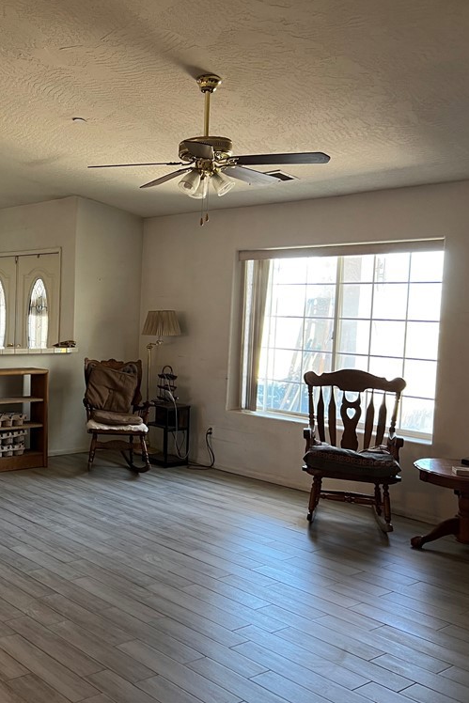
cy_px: 343
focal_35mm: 37
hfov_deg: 32.9
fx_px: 723
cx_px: -2
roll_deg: -1.5
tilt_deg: -4.1
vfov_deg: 51.9
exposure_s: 1/60
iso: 160
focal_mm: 5.7
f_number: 1.5
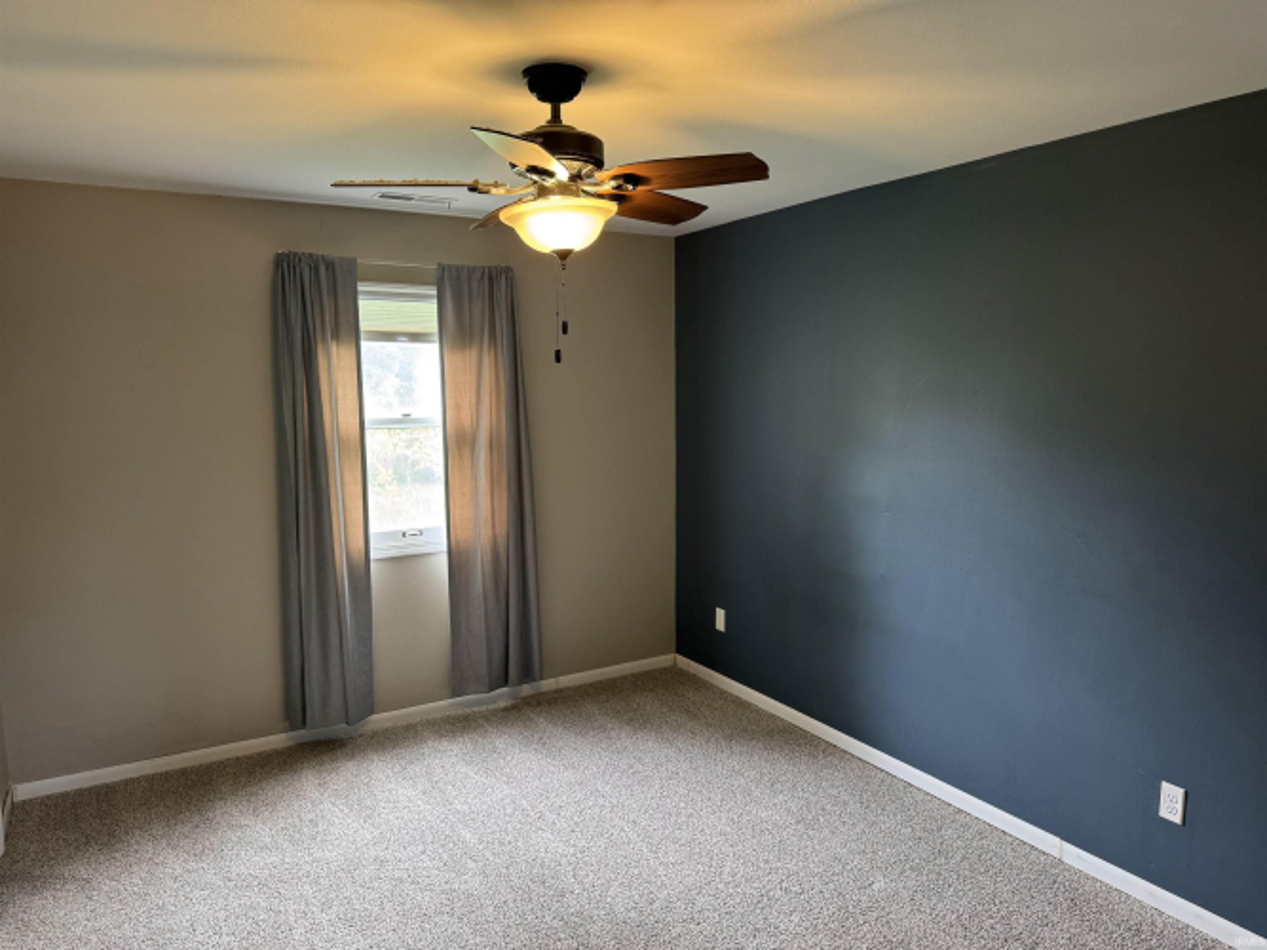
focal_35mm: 24
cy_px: 475
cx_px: 634
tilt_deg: -6.7
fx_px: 878
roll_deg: +0.3
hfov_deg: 71.6
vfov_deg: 56.8
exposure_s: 1/60
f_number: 1.78
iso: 200
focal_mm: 6.76
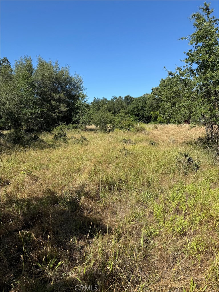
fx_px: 202
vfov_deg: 71.6
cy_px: 146
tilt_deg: +2.1
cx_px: 110
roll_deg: -2.4
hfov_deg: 56.8
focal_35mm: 24
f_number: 1.78
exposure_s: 1/3145
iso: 80
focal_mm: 6.76
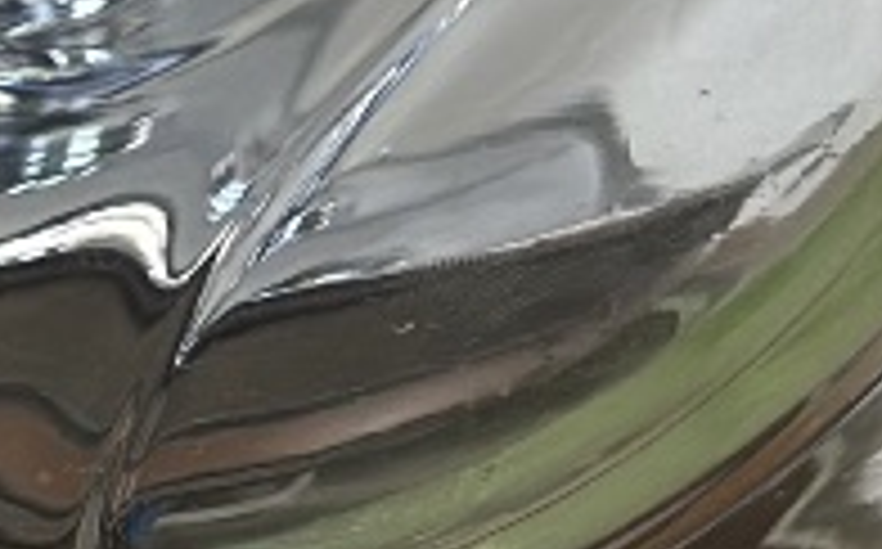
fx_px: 7491
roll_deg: +0.9
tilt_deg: -4.7
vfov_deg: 4.2
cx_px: -702
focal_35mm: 312
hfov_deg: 6.6
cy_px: -45
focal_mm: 6.86
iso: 64
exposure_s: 1/162
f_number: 1.78
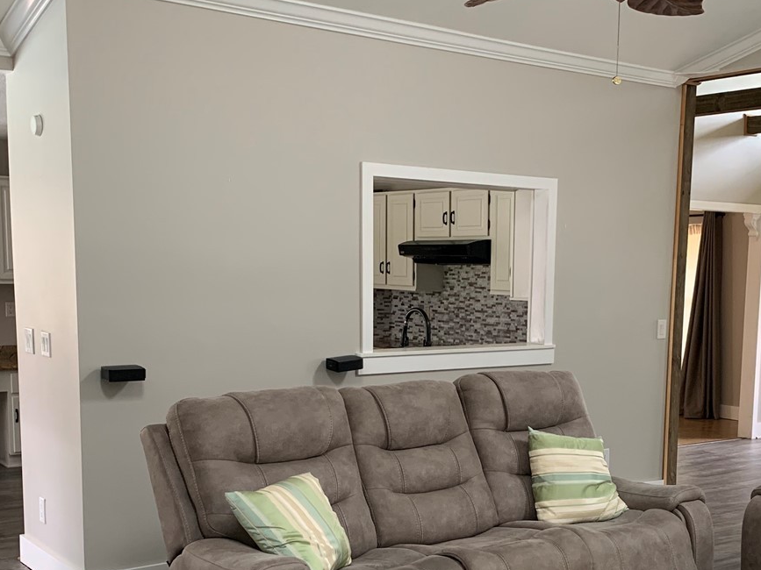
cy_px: 434
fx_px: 1055
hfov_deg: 39.5
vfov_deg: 29.7
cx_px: 461
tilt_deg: -8.9
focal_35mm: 48
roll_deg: -0.9
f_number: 1.8
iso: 125
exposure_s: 1/60
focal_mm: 4.25
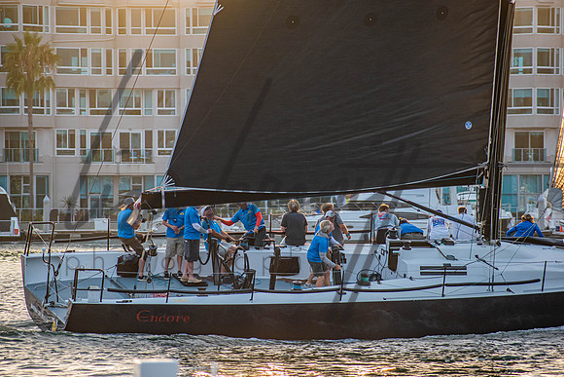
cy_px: 188
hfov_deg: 8.1
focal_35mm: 255
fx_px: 3996
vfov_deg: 5.4
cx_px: 282
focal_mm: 170
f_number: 5.6
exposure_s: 1/320
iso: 800
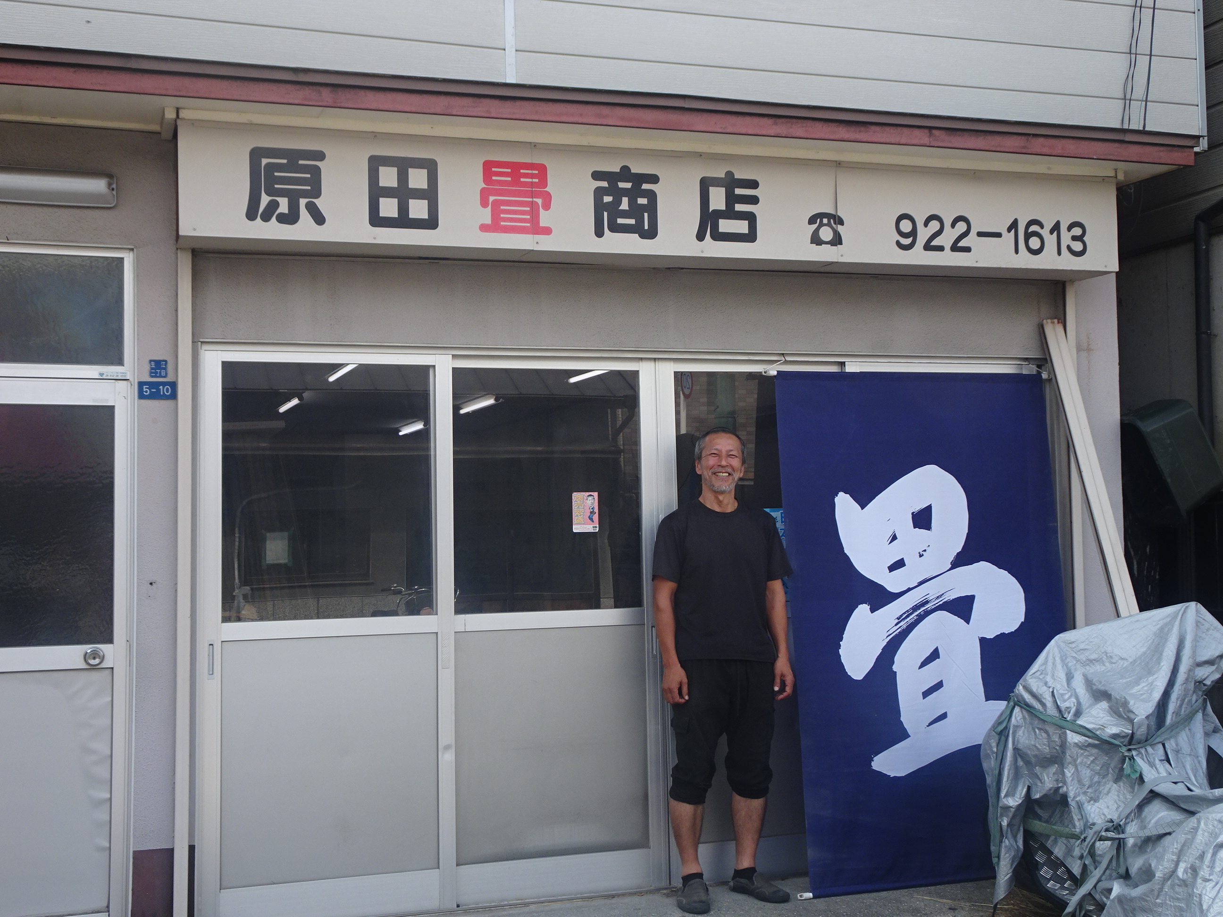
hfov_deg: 46.8
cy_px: 458
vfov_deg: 36.0
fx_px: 1413
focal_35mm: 40
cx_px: 612
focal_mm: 6.8
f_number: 4
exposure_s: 1/200
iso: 80
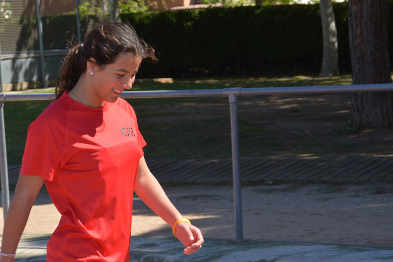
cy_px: 131
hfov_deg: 16.1
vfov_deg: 10.8
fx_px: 1392
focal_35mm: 128
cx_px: 196
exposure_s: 1/200
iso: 100
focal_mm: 85
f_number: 9
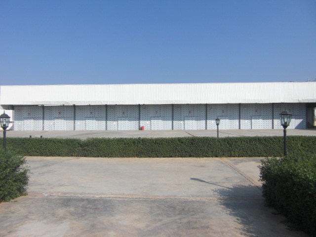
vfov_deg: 49.7
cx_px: 158
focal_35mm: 28
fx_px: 256
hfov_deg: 63.4
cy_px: 118
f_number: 7
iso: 50
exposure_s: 1/200
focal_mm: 4.9
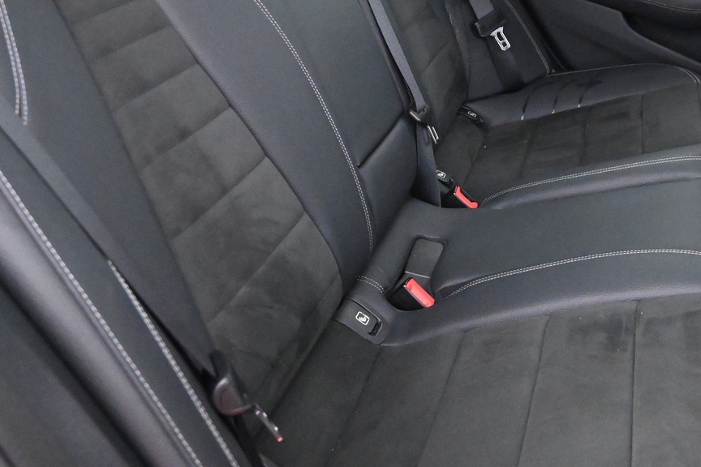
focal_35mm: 45
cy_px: 79
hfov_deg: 43.1
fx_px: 876
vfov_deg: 29.1
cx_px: 459
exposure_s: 1/25
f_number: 3.5
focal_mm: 16
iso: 10000
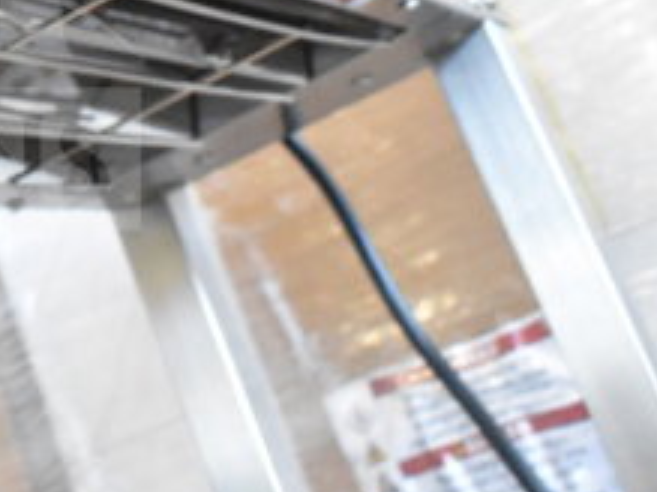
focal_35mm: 100
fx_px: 1903
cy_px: -8
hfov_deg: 18.3
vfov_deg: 14.5
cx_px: -198
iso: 6400
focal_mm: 25
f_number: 8
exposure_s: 1/250
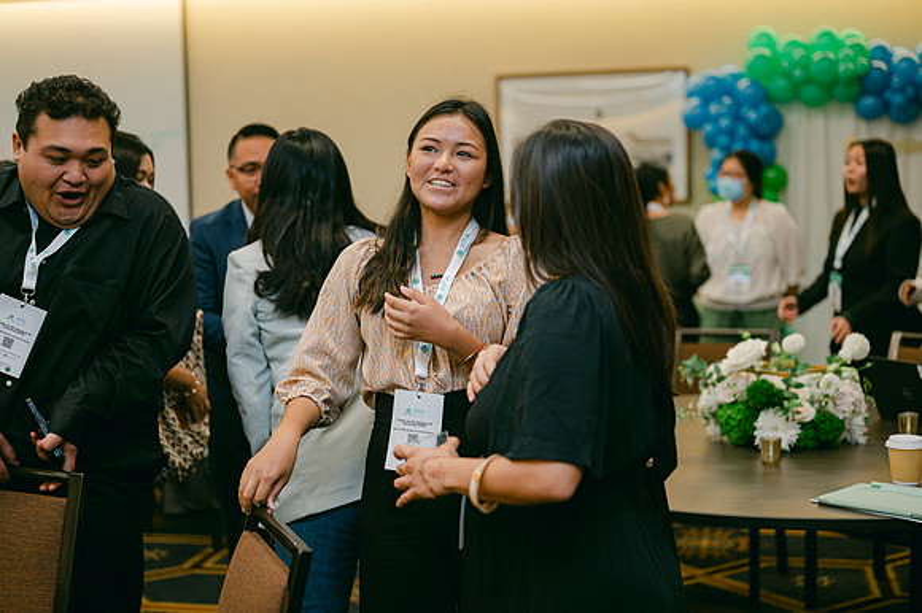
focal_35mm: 51
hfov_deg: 39.2
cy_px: 306
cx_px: 461
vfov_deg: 26.6
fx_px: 1296
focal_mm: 50
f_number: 2
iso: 500
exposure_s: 1/125
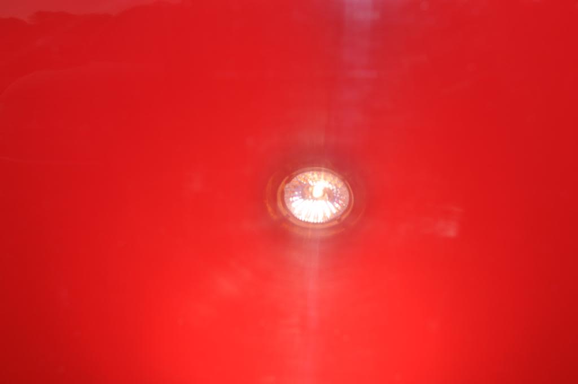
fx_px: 770
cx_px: 289
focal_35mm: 48
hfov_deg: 41.2
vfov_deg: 28.0
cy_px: 192
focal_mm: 32
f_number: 6.3
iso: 200
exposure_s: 1/200
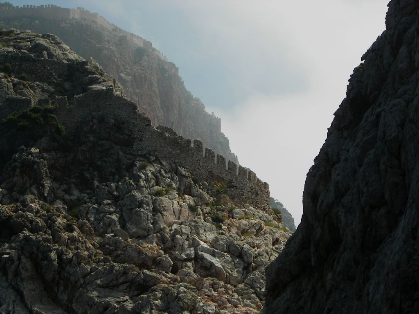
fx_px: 1126
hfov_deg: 21.1
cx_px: 210
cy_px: 157
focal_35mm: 93
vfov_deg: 15.9
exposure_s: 1/640
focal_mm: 15.4
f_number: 4.5
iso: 50
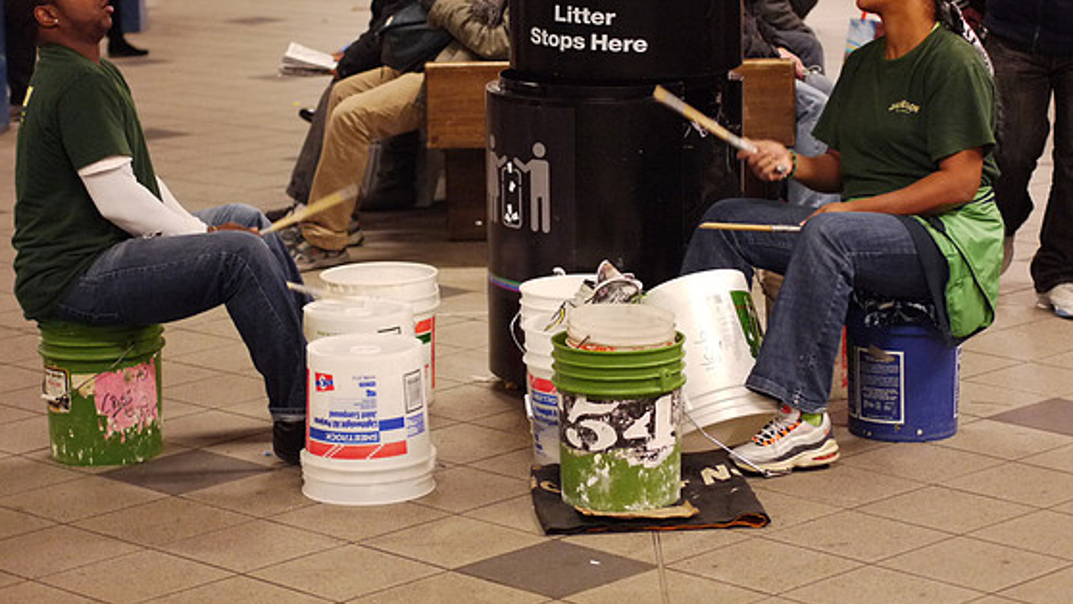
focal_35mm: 102
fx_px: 2902
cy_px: 218
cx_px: 538
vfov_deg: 11.9
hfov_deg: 20.9
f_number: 1.8
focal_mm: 45
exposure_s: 1/125
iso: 1000
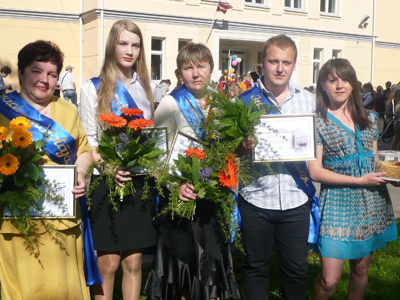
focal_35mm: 45
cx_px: 198
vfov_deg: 32.2
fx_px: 520
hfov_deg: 42.1
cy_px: 138
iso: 100
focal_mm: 5.8
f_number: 8
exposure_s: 1/250
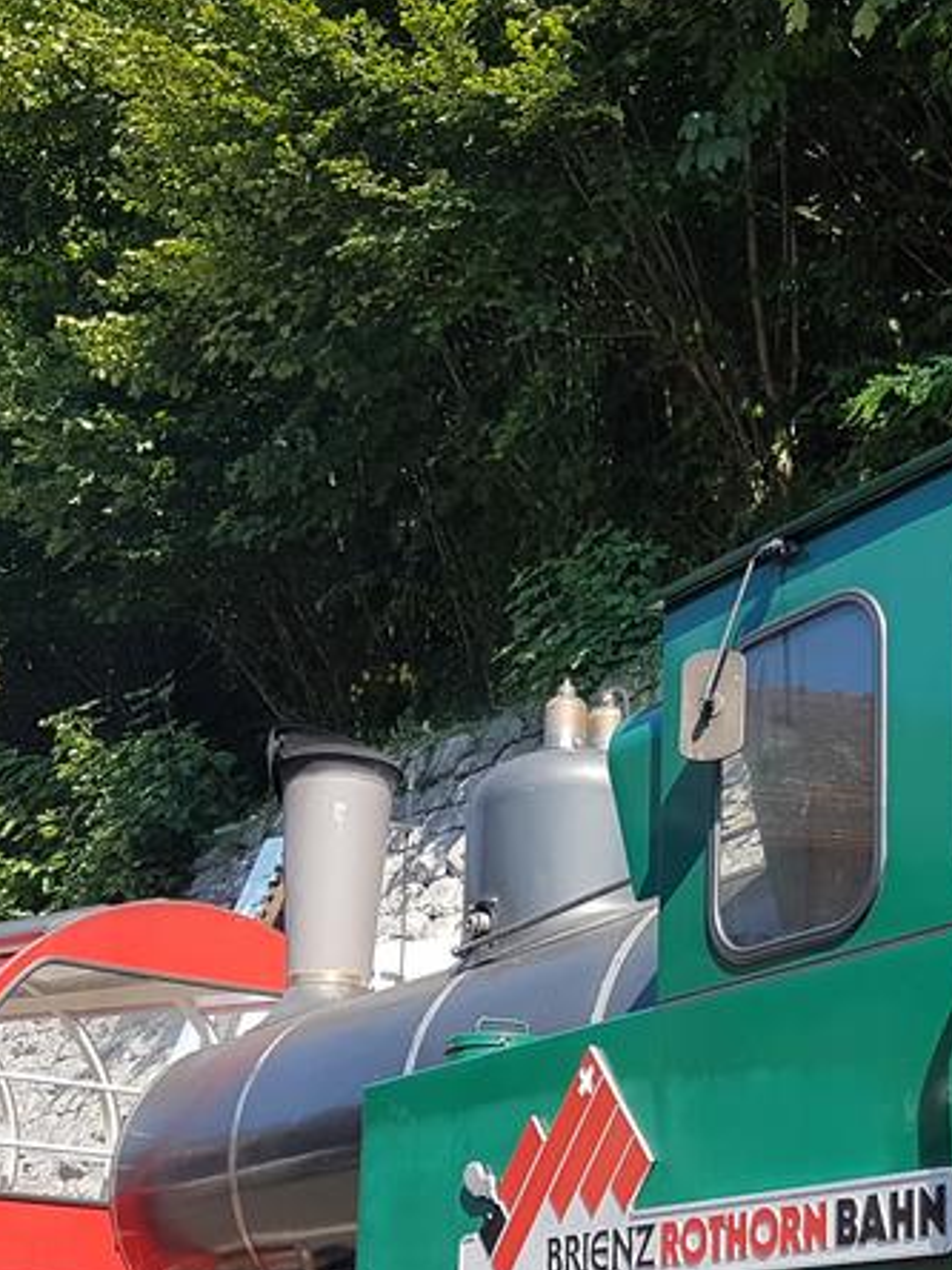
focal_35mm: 60
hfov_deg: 24.3
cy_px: 1013
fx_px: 2200
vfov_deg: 31.4
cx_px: 626
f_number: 1.7
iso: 40
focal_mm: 4.2
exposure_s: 1/638
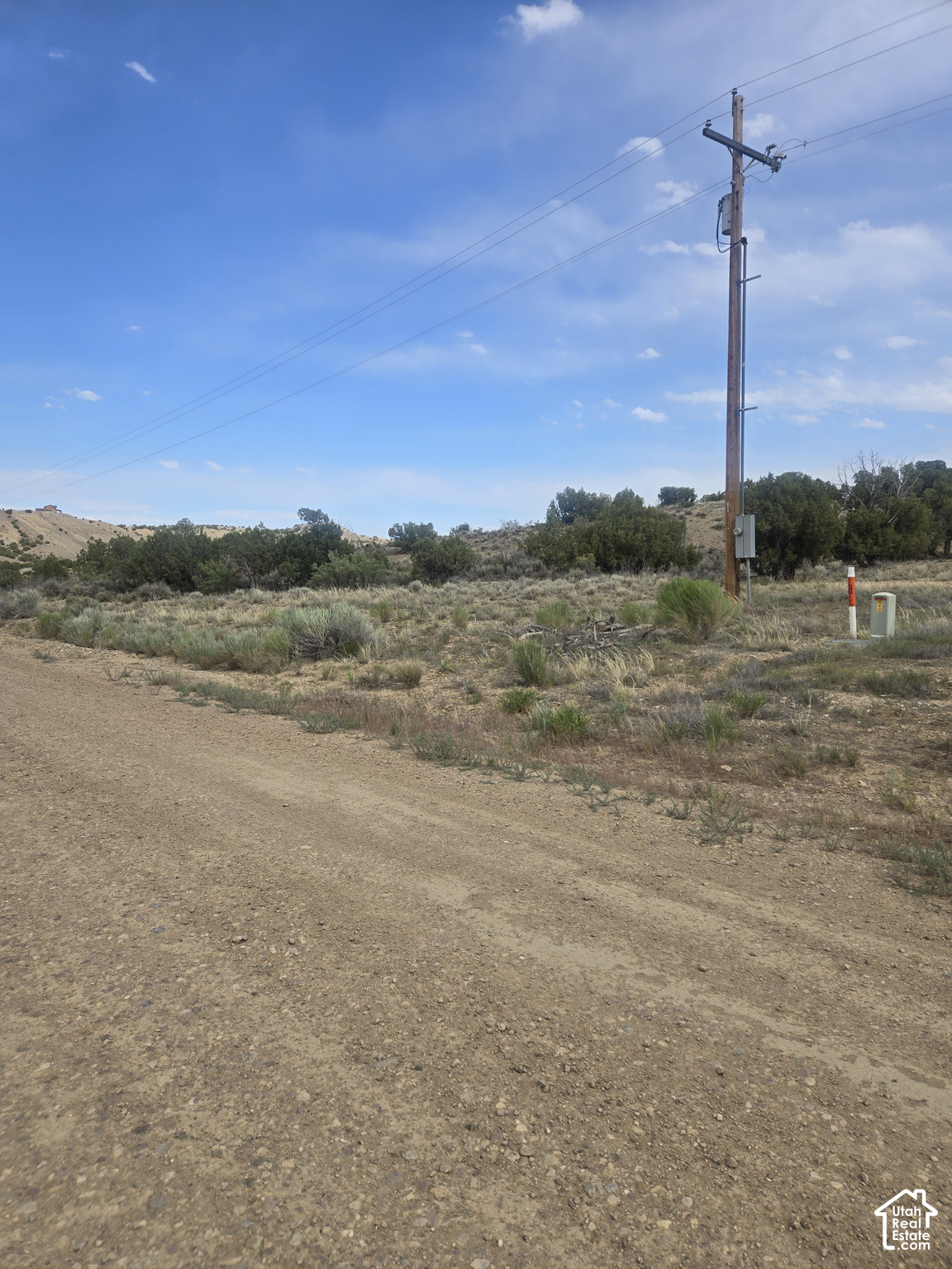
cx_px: 476
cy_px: 634
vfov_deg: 73.9
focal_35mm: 23
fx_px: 843
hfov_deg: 58.9
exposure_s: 1/1794
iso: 25
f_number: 1.8
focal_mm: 5.4
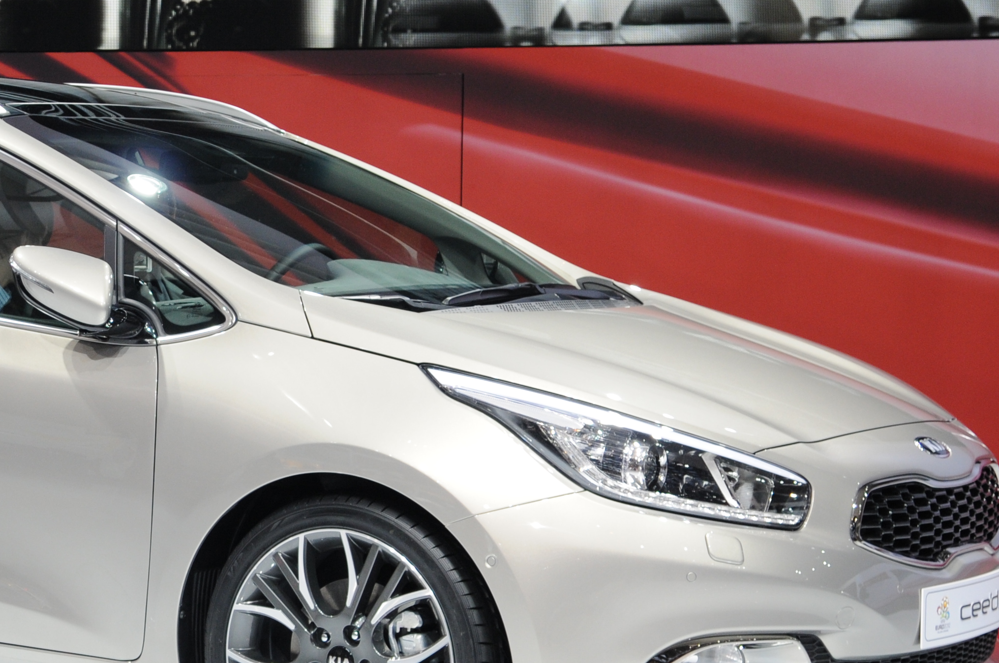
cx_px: 121
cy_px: 369
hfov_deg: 21.1
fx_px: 2633
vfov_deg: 14.4
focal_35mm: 95
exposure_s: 1/180
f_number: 6.7
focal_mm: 30
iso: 400
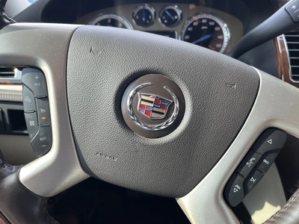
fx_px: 225
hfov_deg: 67.3
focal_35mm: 26
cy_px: 112
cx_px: 150
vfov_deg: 53.1
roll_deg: +0.3
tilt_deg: -25.2
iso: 50
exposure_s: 1/122
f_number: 1.6
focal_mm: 5.1
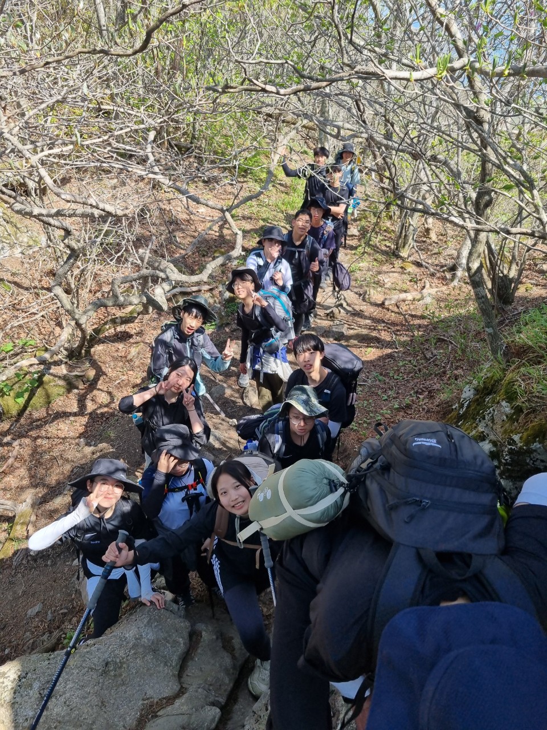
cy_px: 365
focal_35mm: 26
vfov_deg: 67.3
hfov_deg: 53.1
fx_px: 548
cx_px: 274
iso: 50
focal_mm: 5.4
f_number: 1.8
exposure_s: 1/714
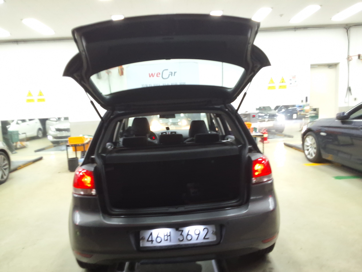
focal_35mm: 28
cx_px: 181
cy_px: 136
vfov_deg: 49.7
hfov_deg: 63.4
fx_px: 293
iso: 64
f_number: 1.9
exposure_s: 1/40
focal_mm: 2.91
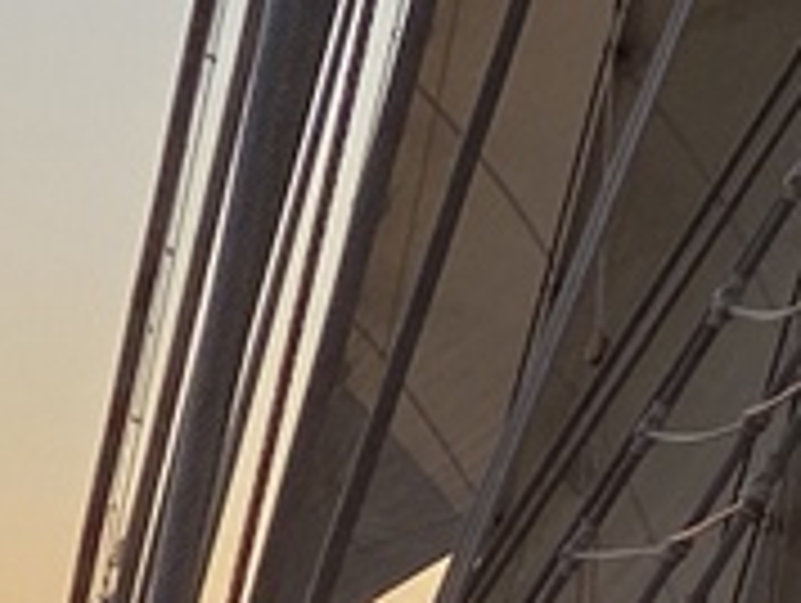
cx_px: -810
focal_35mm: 175
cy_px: 1251
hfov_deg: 10.4
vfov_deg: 8.1
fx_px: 4055
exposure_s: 1/711
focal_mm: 4.25
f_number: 1.8
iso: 32
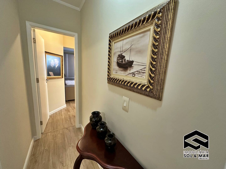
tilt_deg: -8.9
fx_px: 91
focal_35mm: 14
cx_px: 113
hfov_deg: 102.1
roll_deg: -3.1
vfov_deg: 85.7
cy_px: 84
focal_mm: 2.22
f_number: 2.2
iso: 250
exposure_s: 1/60
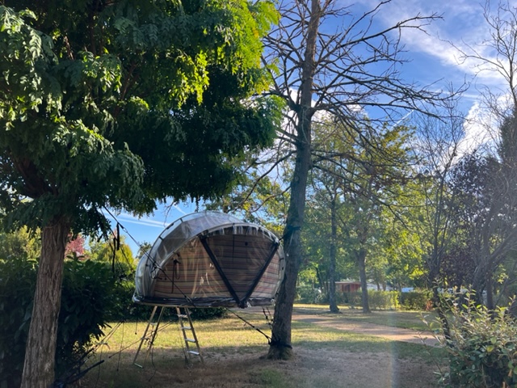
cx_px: 258
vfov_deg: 53.1
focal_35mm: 26
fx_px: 388
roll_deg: -0.1
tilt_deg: +14.5
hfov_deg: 67.3
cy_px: 194
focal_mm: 5.7
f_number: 1.5
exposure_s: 1/808
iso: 50
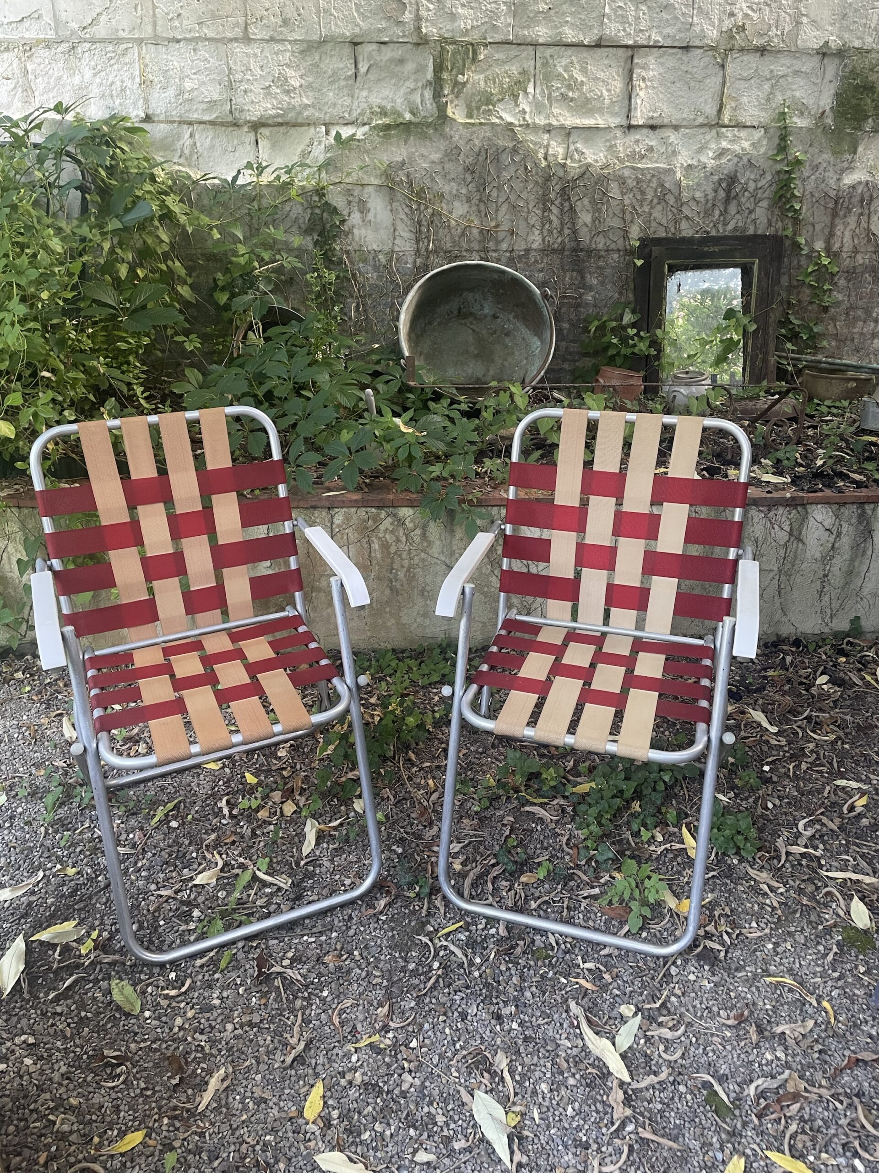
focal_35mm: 26
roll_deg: +0.2
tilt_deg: -23.8
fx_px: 880
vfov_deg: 67.3
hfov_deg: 53.1
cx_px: 440
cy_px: 586
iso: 125
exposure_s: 1/89
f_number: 1.6
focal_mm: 4.2
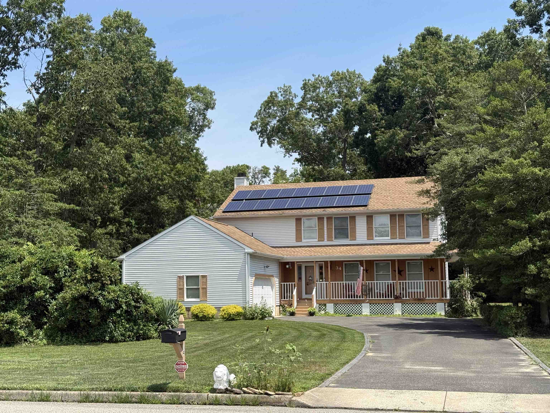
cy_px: 206
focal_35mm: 48
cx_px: 275
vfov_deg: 30.3
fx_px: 763
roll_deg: +0.9
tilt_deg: +6.9
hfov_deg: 39.7
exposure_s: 1/4098
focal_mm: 6.76
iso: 80
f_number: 1.78
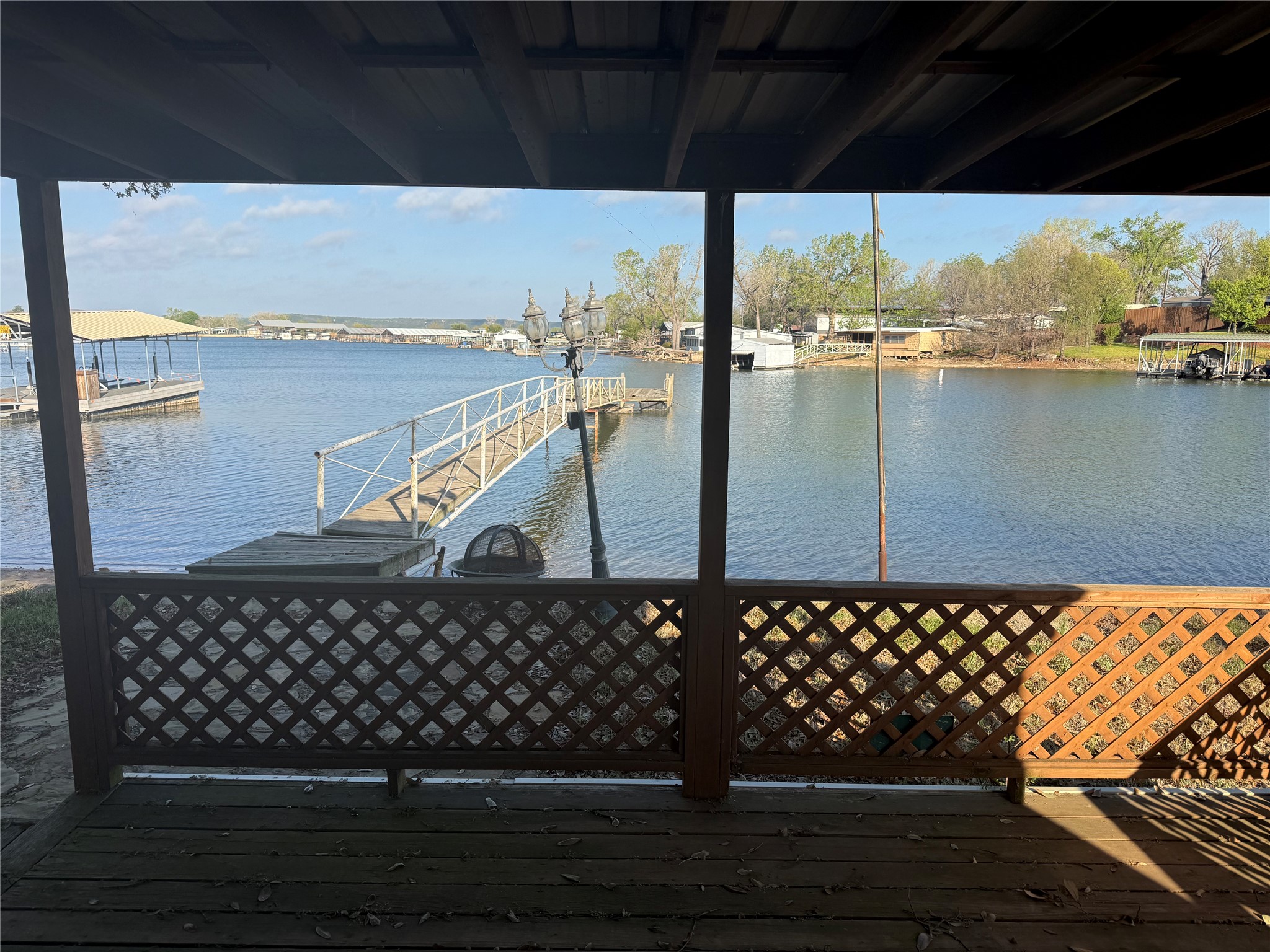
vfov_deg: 56.8
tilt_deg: -9.8
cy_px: 476
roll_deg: -0.4
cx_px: 635
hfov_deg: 71.6
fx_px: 881
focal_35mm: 24
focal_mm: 6.76
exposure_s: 1/2907
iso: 80
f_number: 1.78
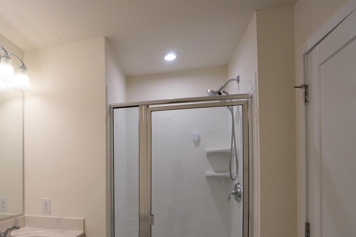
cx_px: 88
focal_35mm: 24
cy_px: 171
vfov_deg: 51.4
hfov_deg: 68.9
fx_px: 237
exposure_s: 1/160
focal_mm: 10
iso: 320
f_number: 4
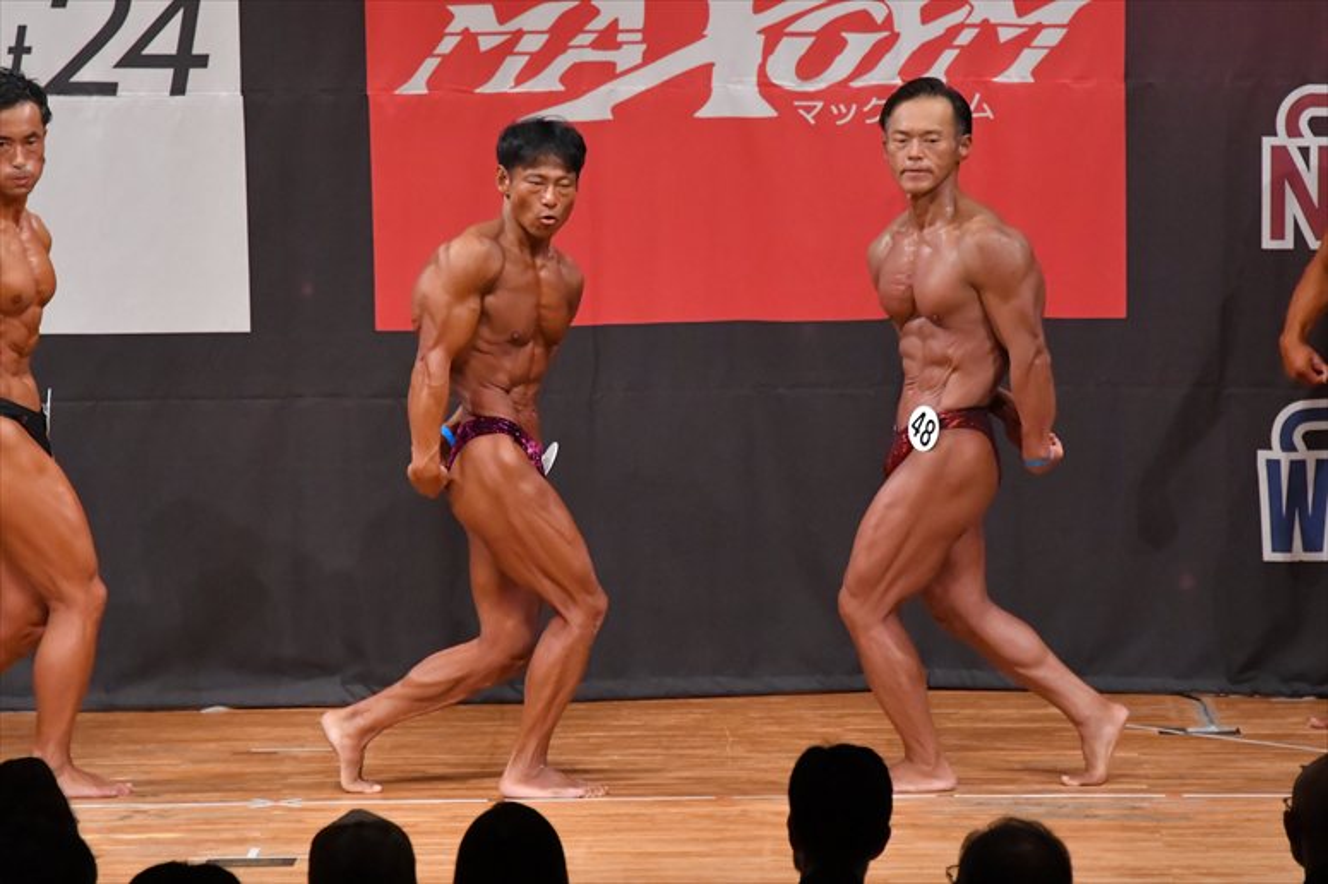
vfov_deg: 4.8
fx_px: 10508
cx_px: 664
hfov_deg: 7.2
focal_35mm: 285
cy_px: 442
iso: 8000
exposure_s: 1/400
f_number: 5.6
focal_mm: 190
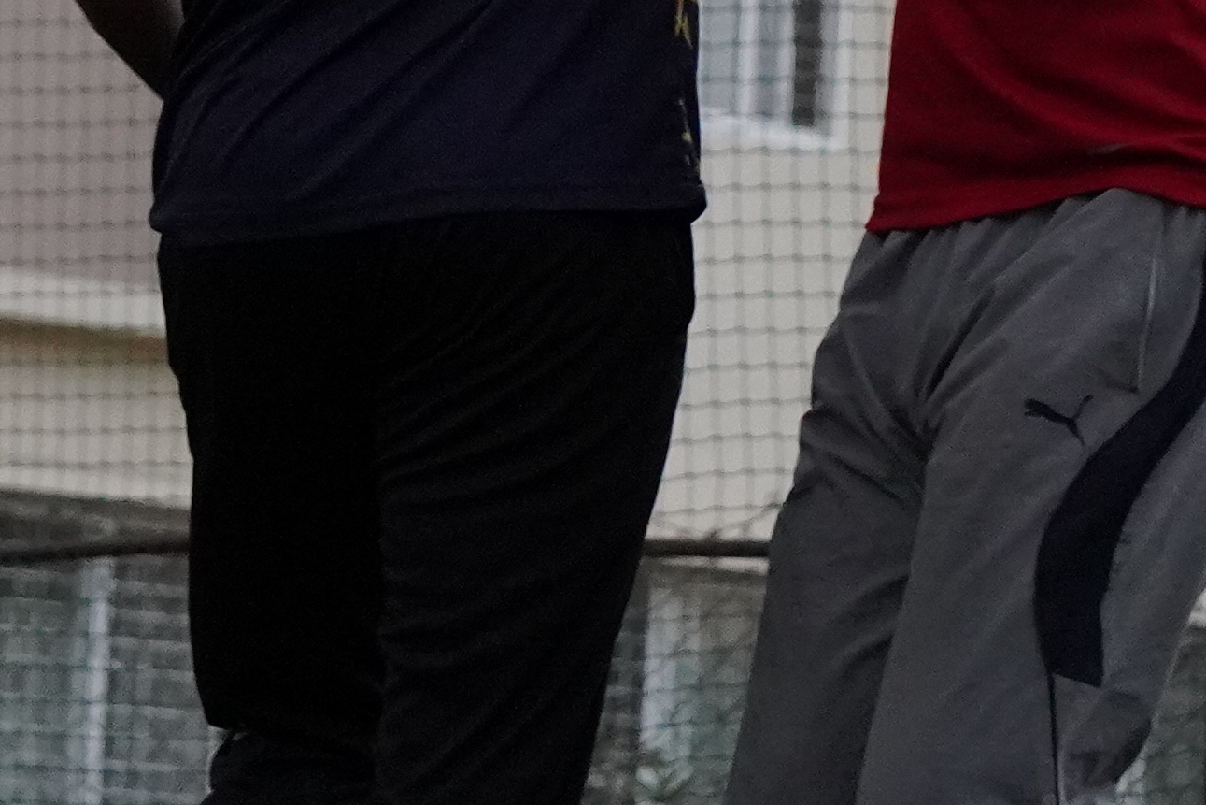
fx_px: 12842
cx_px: 422
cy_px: -541
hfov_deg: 5.4
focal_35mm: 383
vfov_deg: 3.6
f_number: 4.5
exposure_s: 1/1000
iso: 2500
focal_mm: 55
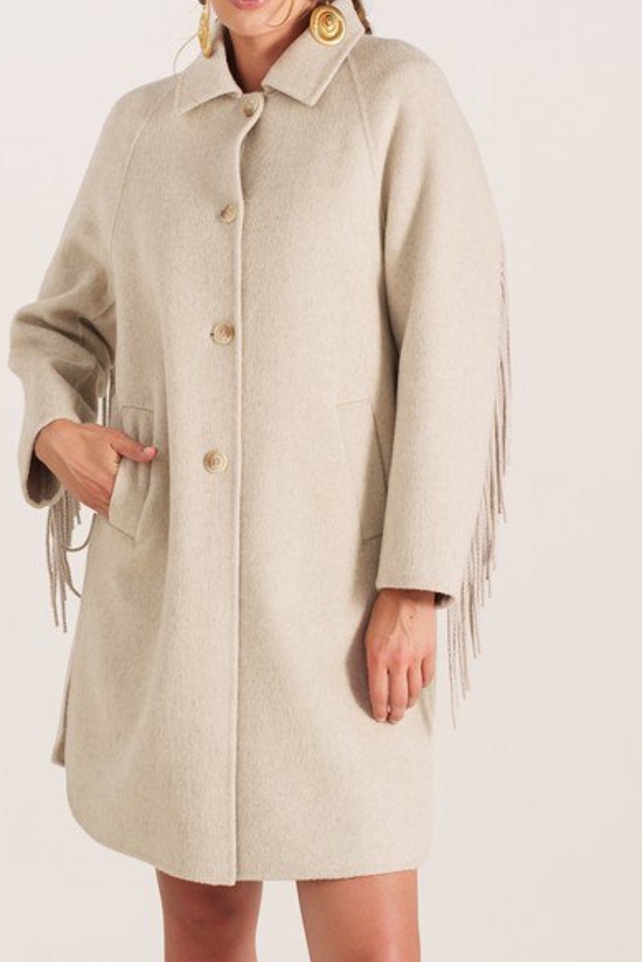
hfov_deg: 13.7
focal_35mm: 100
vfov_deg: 20.4
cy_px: 417
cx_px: 269
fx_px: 2673
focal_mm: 72
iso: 800
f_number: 4
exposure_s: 1/400
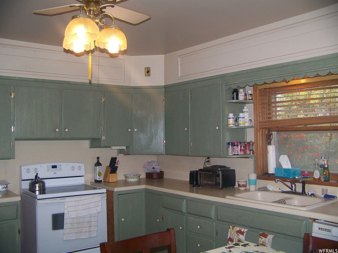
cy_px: 126
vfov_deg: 39.7
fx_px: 352
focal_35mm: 36
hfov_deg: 51.4
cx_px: 169
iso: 64
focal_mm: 5.85
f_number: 2.8
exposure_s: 1/125
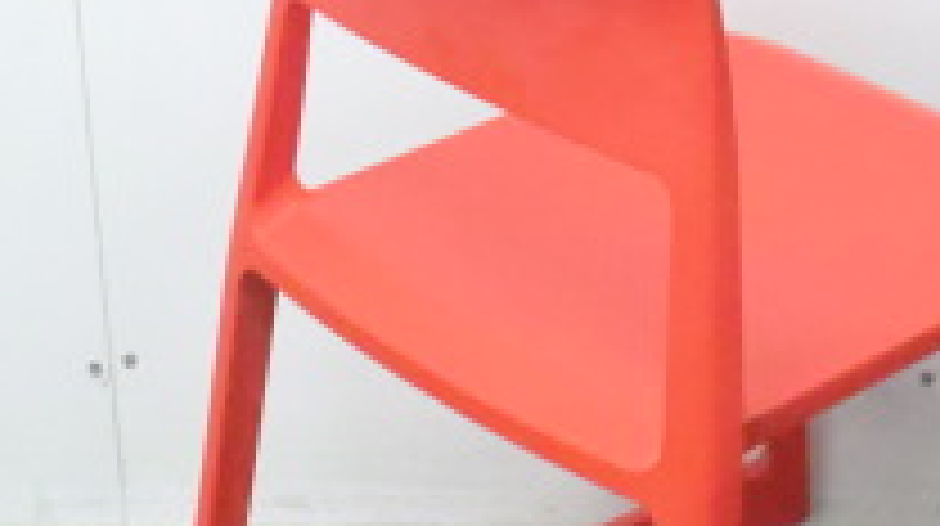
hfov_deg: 16.8
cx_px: 670
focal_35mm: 127
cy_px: 135
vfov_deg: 9.5
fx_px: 3162
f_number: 3.9
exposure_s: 1/30
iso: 800
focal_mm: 6.9
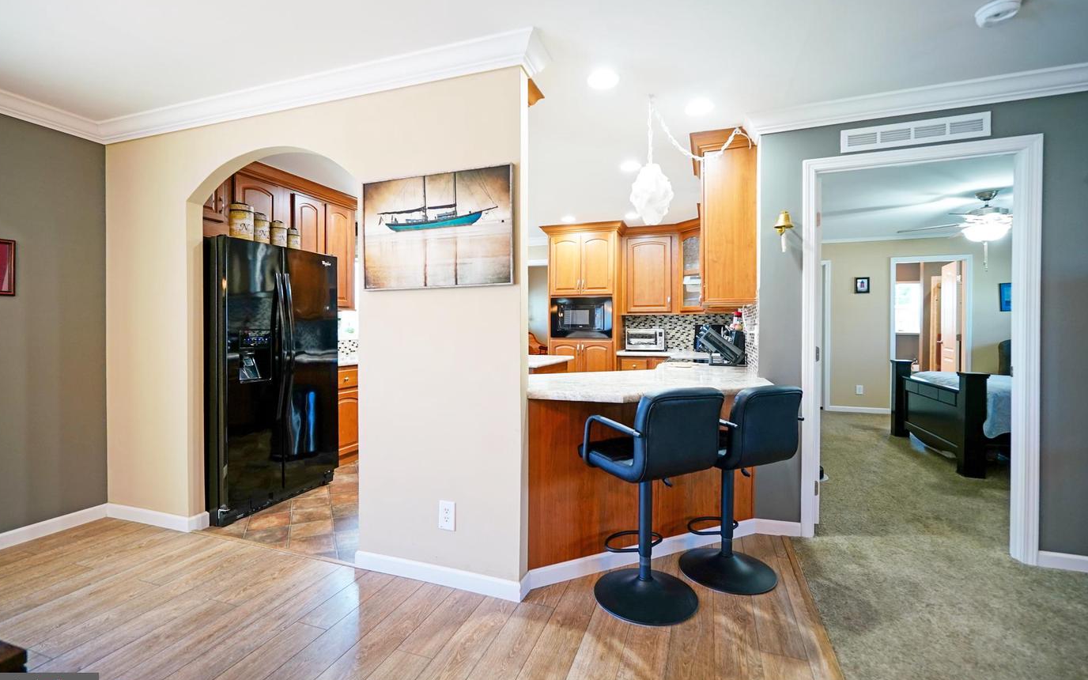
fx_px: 474
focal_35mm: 16
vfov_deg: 71.2
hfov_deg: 97.8
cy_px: 334
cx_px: 545
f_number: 2.8
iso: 500
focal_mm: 10
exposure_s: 1/30
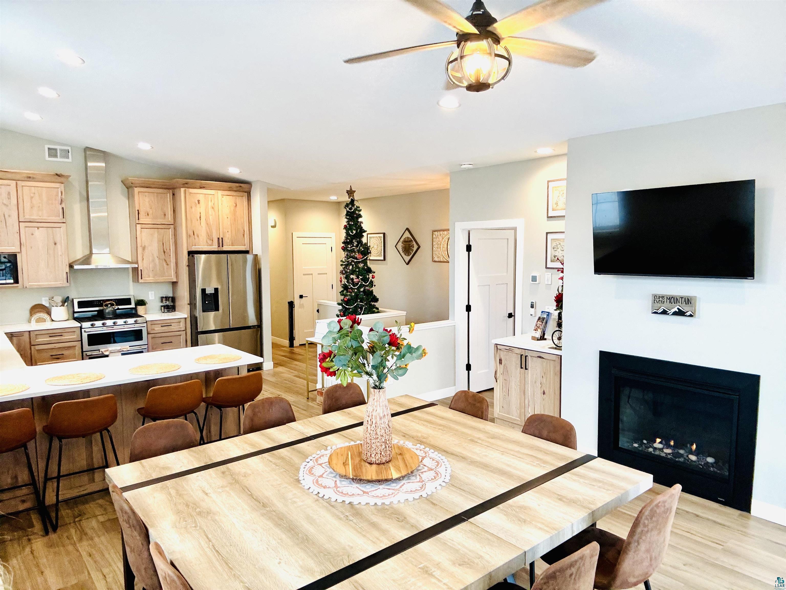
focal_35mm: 23
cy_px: 295
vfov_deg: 58.9
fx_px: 522
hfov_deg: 73.9
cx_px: 393
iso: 100
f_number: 1.9
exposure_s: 1/60
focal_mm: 2.69
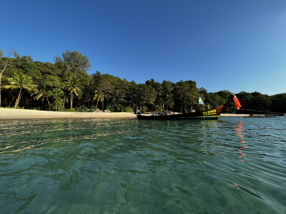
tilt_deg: +4.9
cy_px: 107
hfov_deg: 106.2
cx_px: 143
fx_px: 107
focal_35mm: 13
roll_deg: -0.2
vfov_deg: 89.9
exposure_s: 1/661
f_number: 1.8
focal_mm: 1.57
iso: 32
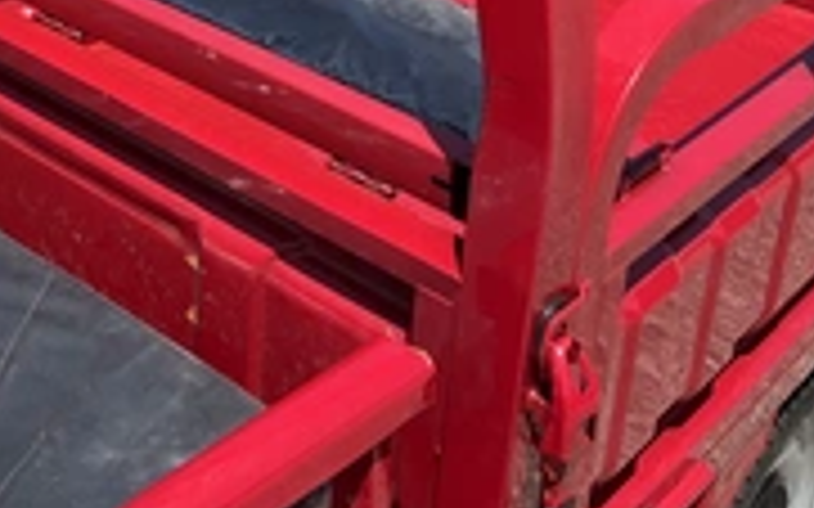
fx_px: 1508
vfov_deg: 18.2
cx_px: 175
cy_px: -103
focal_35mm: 68
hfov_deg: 29.6
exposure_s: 1/1912
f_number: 1.8
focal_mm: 3
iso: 25
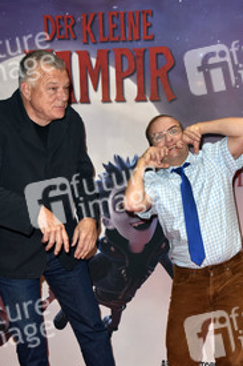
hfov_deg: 26.4
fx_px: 517
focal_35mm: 51
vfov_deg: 38.1
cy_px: 264
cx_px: 131
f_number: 5.6
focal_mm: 35
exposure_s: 1/100
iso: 1250
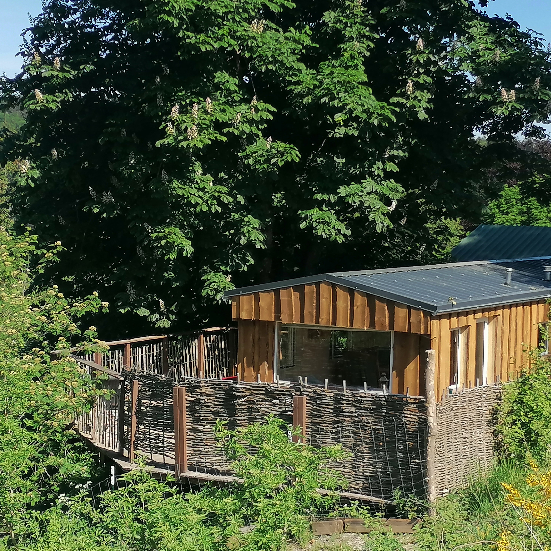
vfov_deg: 23.4
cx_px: 284
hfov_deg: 23.4
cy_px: 273
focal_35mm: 74
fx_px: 1333
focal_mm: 4.75
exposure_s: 1/1126
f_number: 1.8
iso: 50
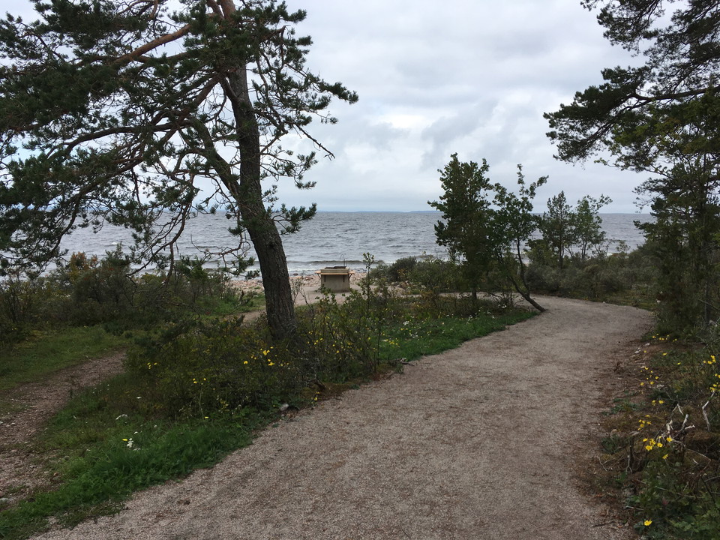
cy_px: 270
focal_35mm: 29
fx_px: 603
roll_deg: -1.1
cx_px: 360
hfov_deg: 61.7
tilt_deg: -6.1
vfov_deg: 48.2
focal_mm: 4.15
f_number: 2.2
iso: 25
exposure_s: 1/1261
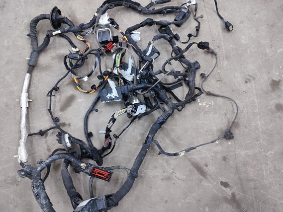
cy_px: 102
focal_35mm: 27
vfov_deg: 51.4
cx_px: 136
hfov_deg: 65.3
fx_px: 221
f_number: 1.89
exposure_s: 1/25
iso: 731
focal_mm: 5.89
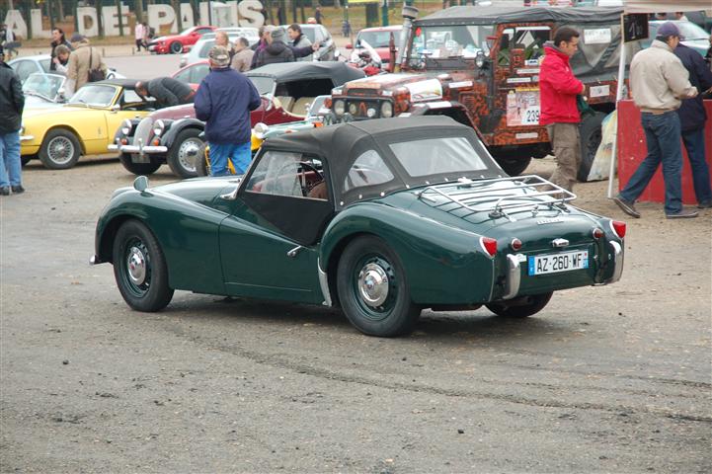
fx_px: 2076
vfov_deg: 13.0
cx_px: 356
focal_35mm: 105
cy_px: 237
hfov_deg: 19.5
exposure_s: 1/160
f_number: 4.5
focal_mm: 70
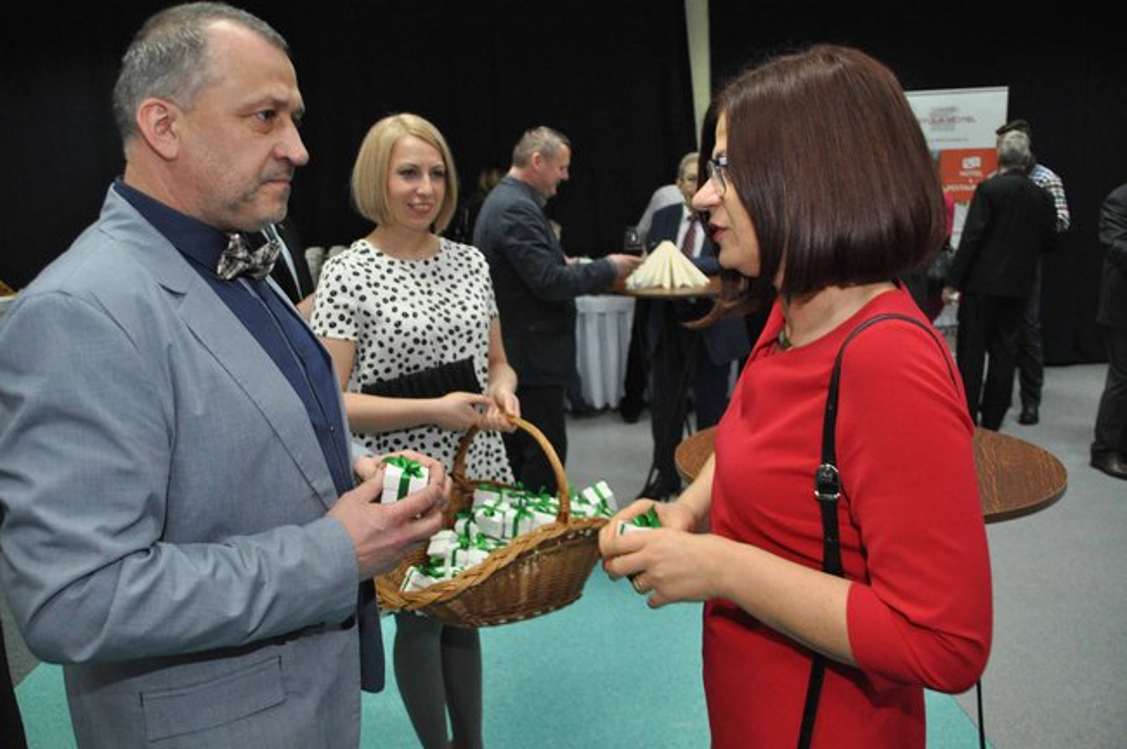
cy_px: 374
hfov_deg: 67.4
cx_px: 564
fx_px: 844
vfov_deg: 47.8
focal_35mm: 27
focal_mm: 18
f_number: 3.5
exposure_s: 1/125
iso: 1600
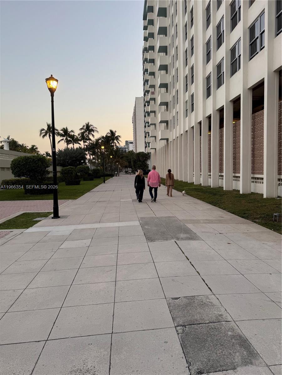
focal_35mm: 24
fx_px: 261
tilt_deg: -2.9
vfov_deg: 71.6
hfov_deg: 56.8
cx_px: 141
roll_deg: +2.1
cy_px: 188
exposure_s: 1/120
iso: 64
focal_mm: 6.76
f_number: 1.78
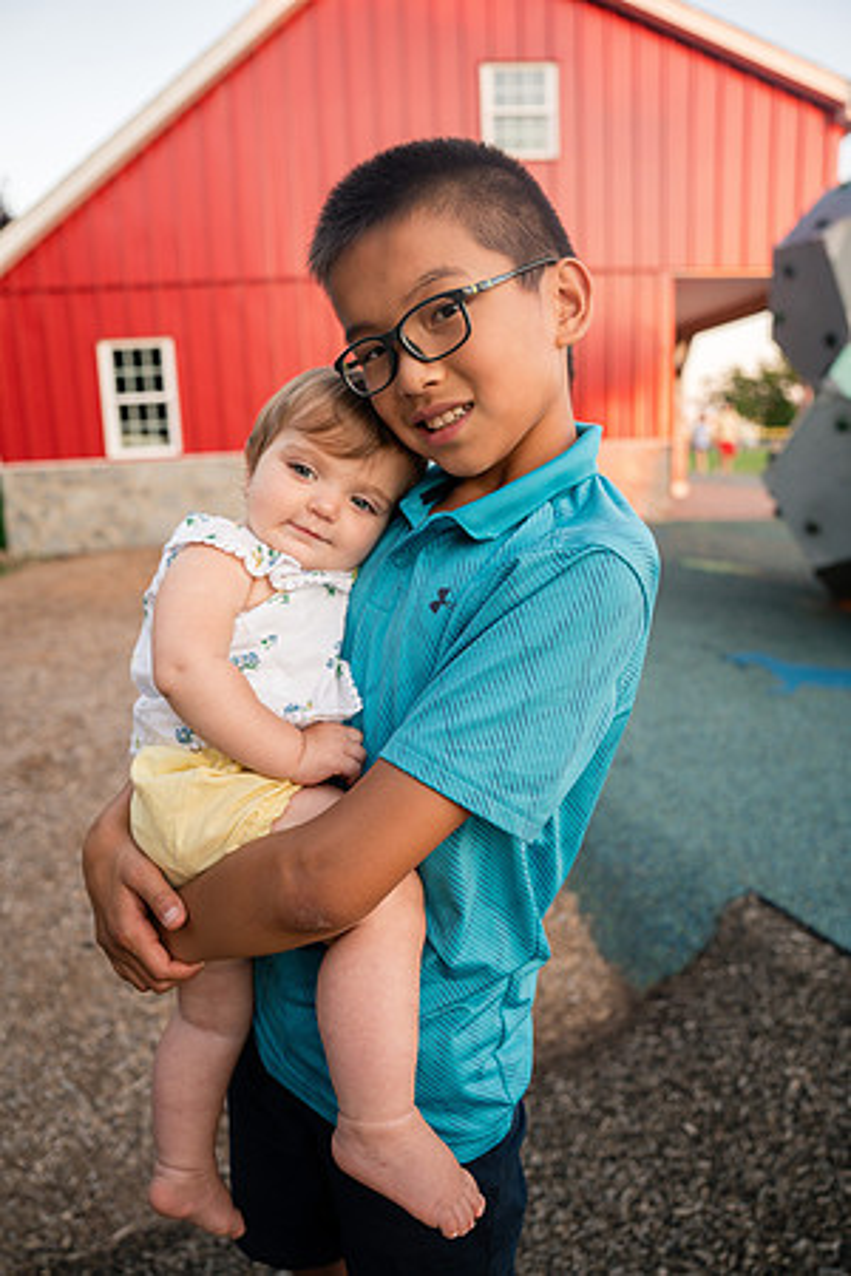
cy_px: 638
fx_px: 851
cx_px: 426
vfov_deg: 73.7
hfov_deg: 53.1
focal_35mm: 24
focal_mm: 24
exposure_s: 1/125
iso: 400
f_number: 2.8
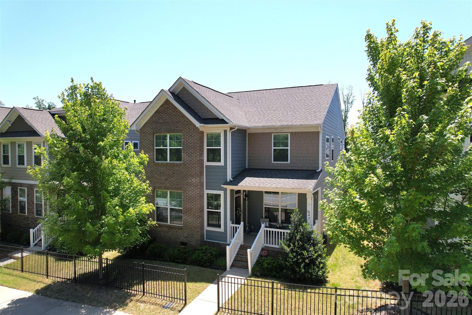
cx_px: 236
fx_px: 288
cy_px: 158
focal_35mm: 22
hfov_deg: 78.6
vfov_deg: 57.2
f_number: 2.8
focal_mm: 8.38
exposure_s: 1/320
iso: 100
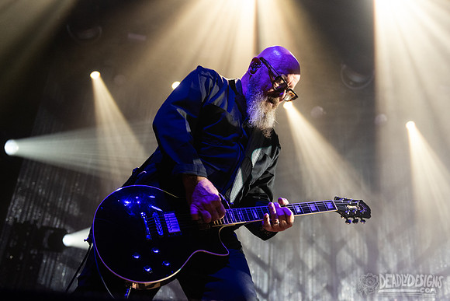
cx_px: 219
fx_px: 550
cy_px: 155
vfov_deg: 30.5
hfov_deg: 44.5
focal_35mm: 44
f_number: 3.2
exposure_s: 1/320
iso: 2500
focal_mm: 38
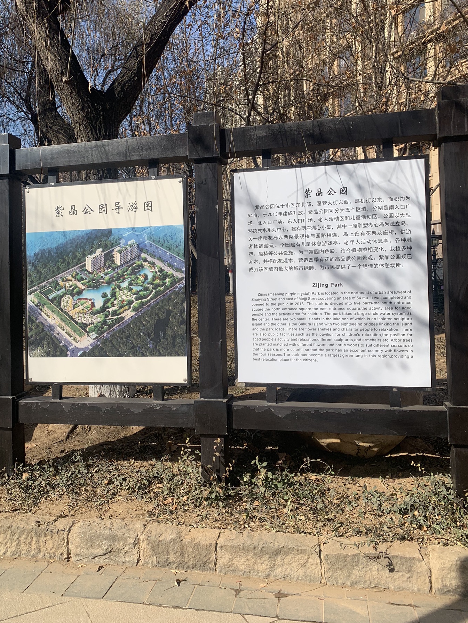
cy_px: 281
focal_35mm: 29
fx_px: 523
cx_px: 224
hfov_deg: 48.2
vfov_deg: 61.5
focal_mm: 4.25
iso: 25
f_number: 1.8
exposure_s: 1/2257
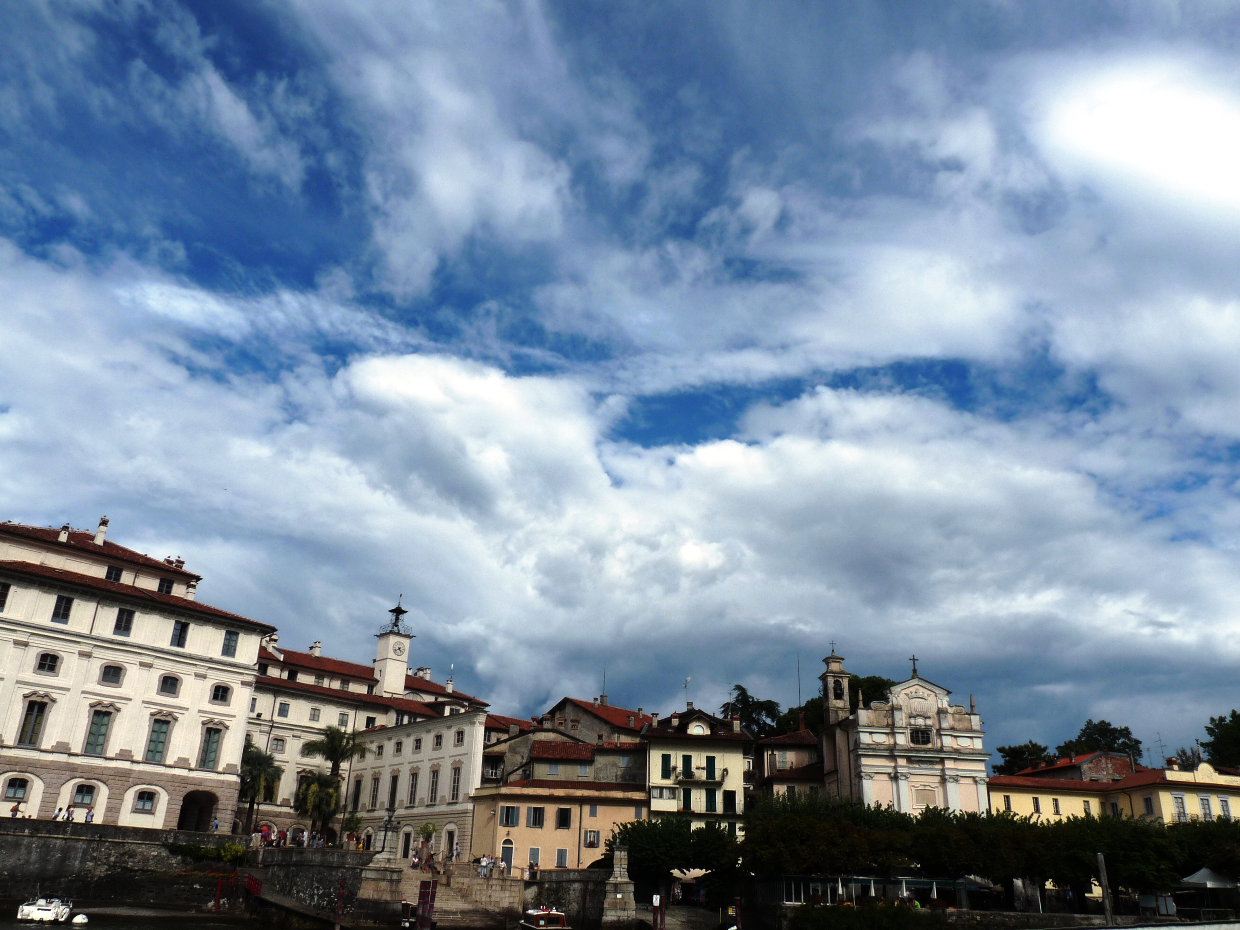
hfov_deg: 65.3
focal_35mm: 27
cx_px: 620
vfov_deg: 51.4
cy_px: 465
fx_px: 967
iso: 100
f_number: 7.1
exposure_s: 1/500
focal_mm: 4.8
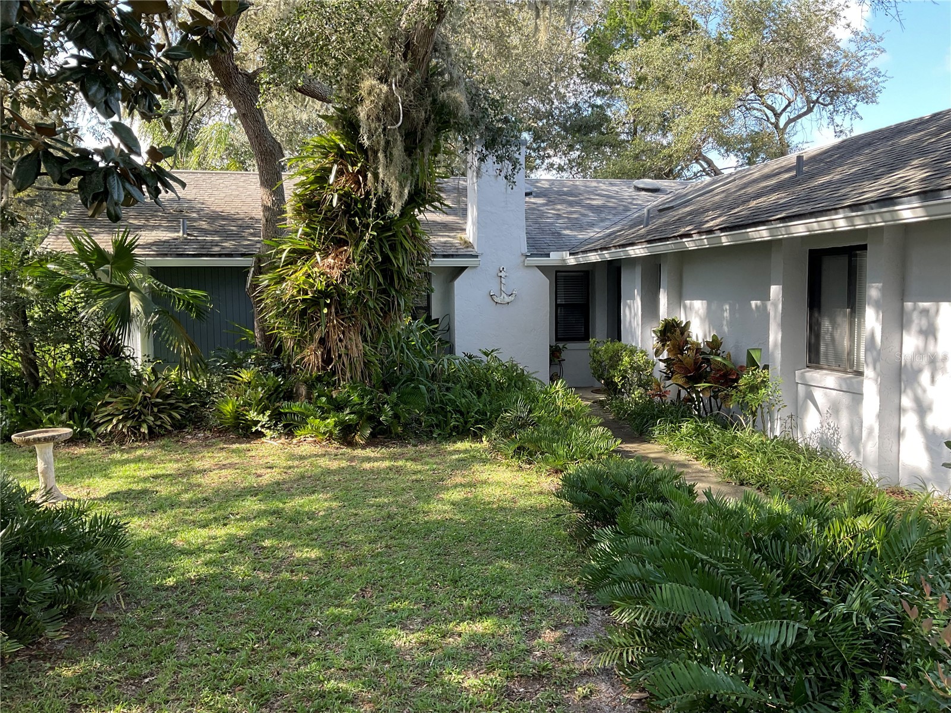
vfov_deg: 48.2
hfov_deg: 61.7
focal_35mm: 29
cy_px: 356
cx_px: 476
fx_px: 797
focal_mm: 3
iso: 16
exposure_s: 1/145
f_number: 1.8
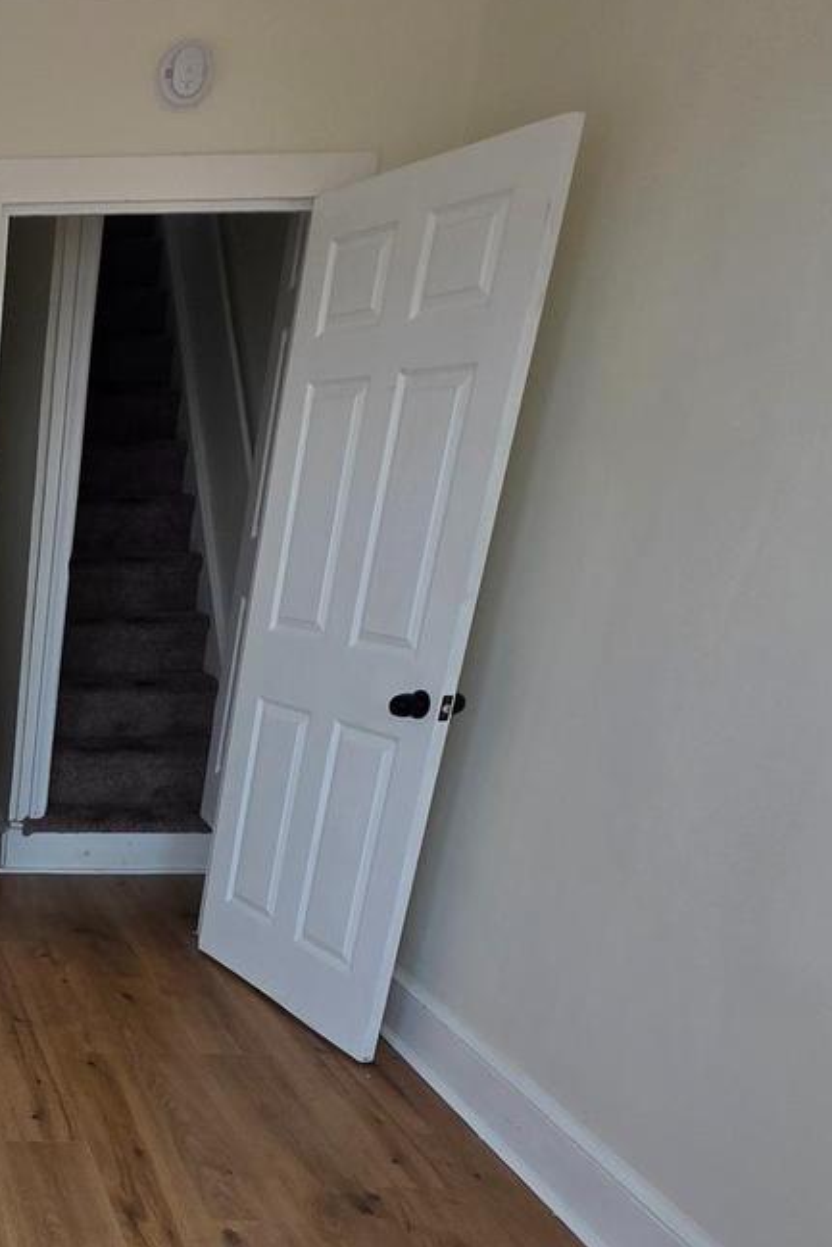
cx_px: -229
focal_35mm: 32
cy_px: 1003
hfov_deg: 32.1
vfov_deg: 54.5
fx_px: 1109
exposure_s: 1/244
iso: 40
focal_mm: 2.2
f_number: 1.9
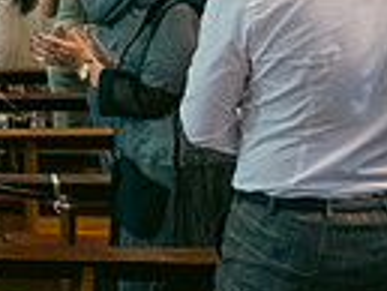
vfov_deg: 14.1
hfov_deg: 14.6
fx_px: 1164
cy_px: 26
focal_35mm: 104
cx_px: -444
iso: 1000
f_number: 3.5
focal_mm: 24
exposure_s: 1/160
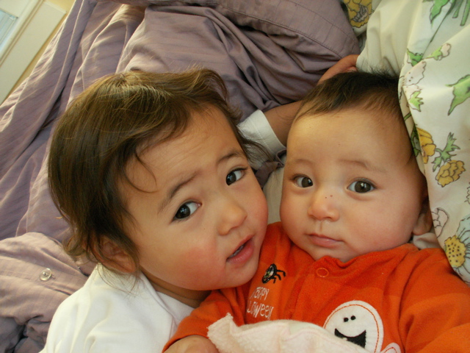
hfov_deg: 52.6
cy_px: 176
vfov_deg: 40.7
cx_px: 235
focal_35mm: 35
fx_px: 475
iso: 160
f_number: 2.8
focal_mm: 5.86
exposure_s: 1/40
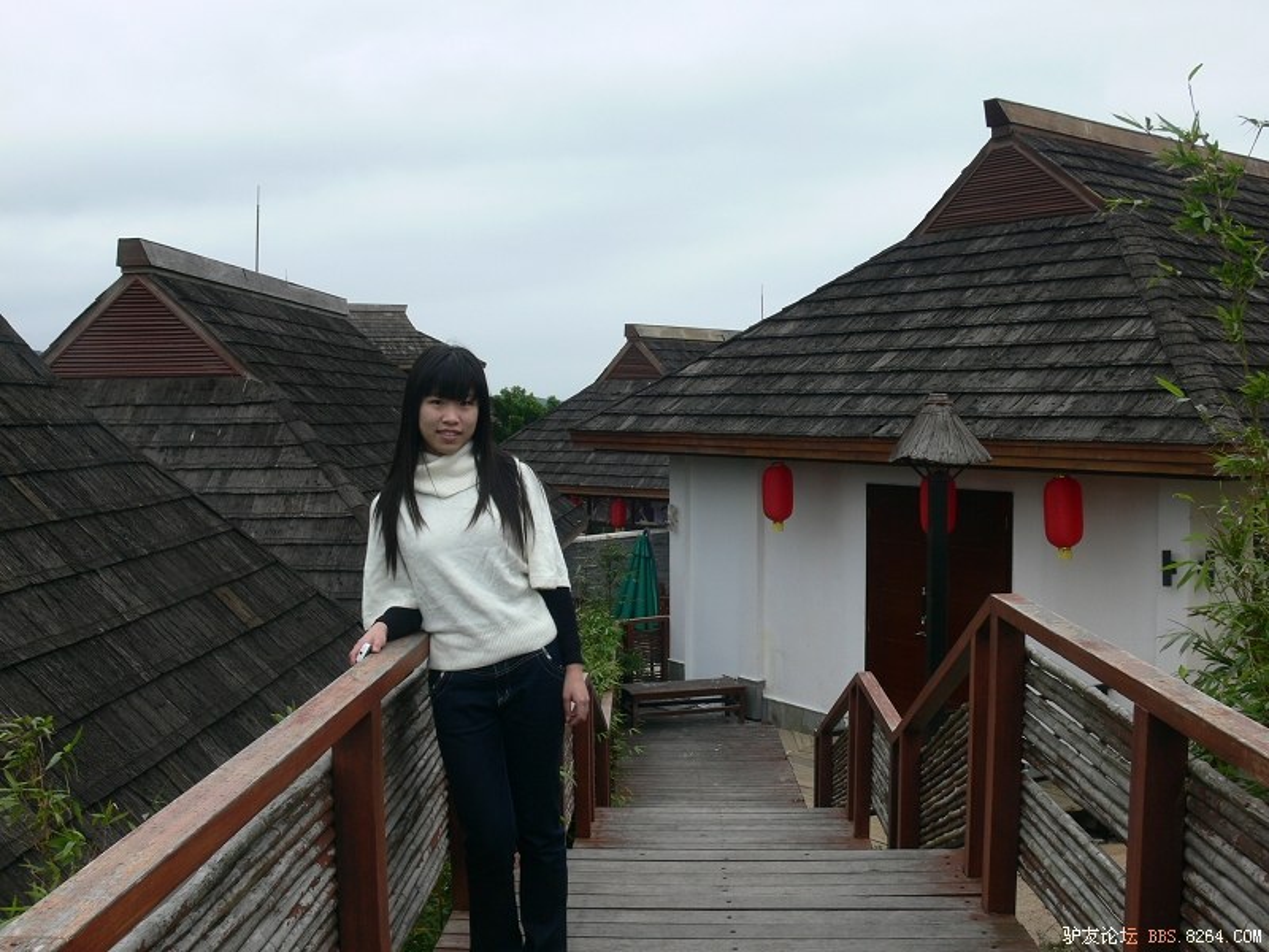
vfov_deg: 40.7
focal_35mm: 35
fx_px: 1283
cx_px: 634
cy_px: 476
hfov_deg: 52.6
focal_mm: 7.4
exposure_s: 1/160
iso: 80
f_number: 5.6
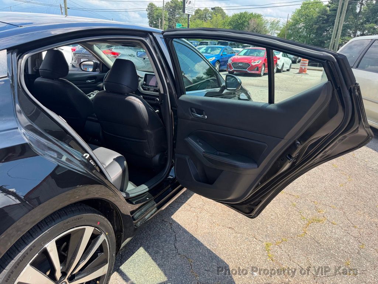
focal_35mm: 24
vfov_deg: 56.8
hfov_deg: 71.6
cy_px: 142
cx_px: 189
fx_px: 262
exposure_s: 1/1250
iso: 80
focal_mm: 6.76
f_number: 1.78
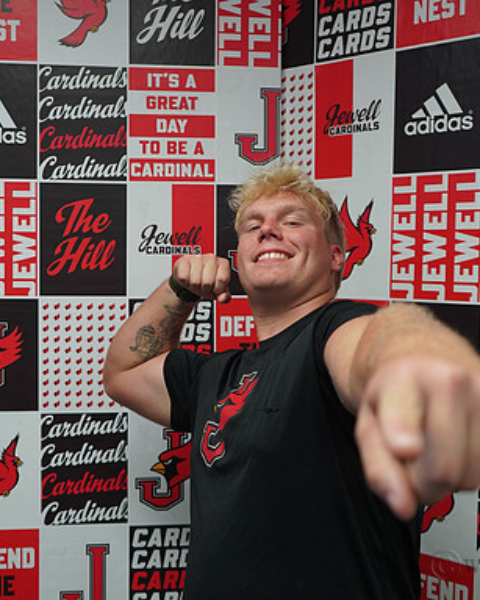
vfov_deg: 42.0
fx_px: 782
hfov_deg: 34.1
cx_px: 217
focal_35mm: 44
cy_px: 301
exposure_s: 1/160
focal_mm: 31
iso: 1000
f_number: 4
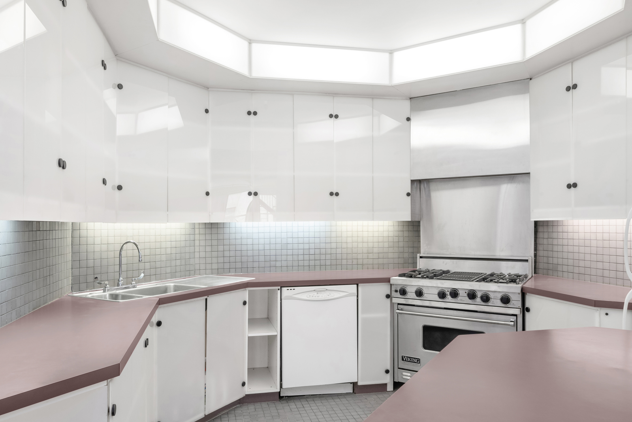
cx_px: 295
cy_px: 217
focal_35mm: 24
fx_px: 421
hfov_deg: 73.7
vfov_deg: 53.1
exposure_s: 1/1.67
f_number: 13
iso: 800
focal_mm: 20
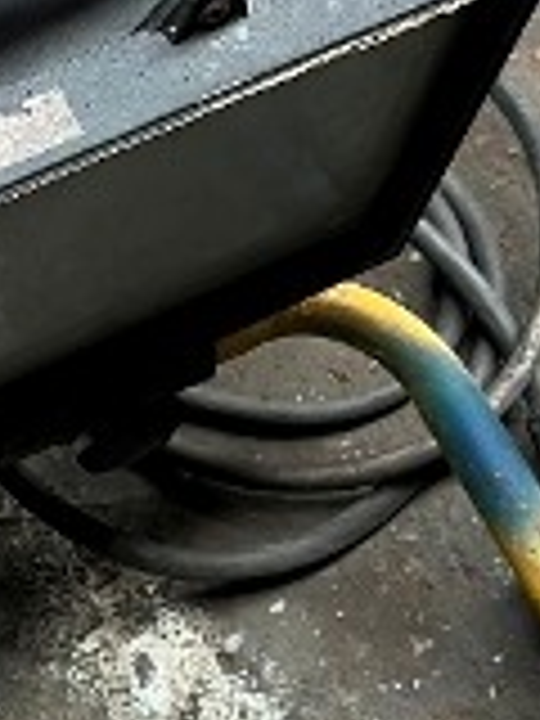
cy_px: 238
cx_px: -32
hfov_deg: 14.0
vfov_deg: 18.8
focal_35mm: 104
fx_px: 2163
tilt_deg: -51.3
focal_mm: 5.1
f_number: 1.6
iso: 125
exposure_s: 1/60
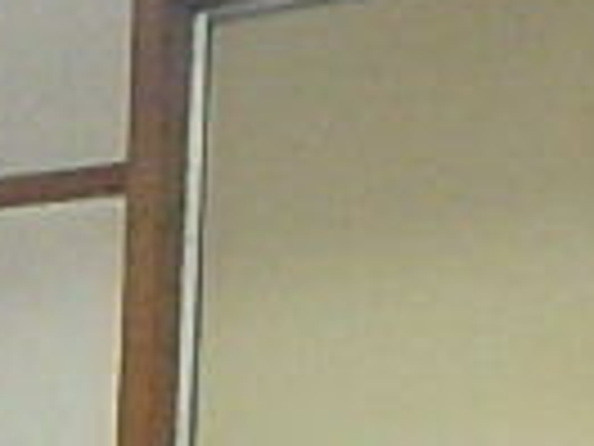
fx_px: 1750
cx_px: -464
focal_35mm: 102
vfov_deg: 13.1
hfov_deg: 16.3
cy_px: 806
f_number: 3.5
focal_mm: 3.7
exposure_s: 1/13
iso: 800
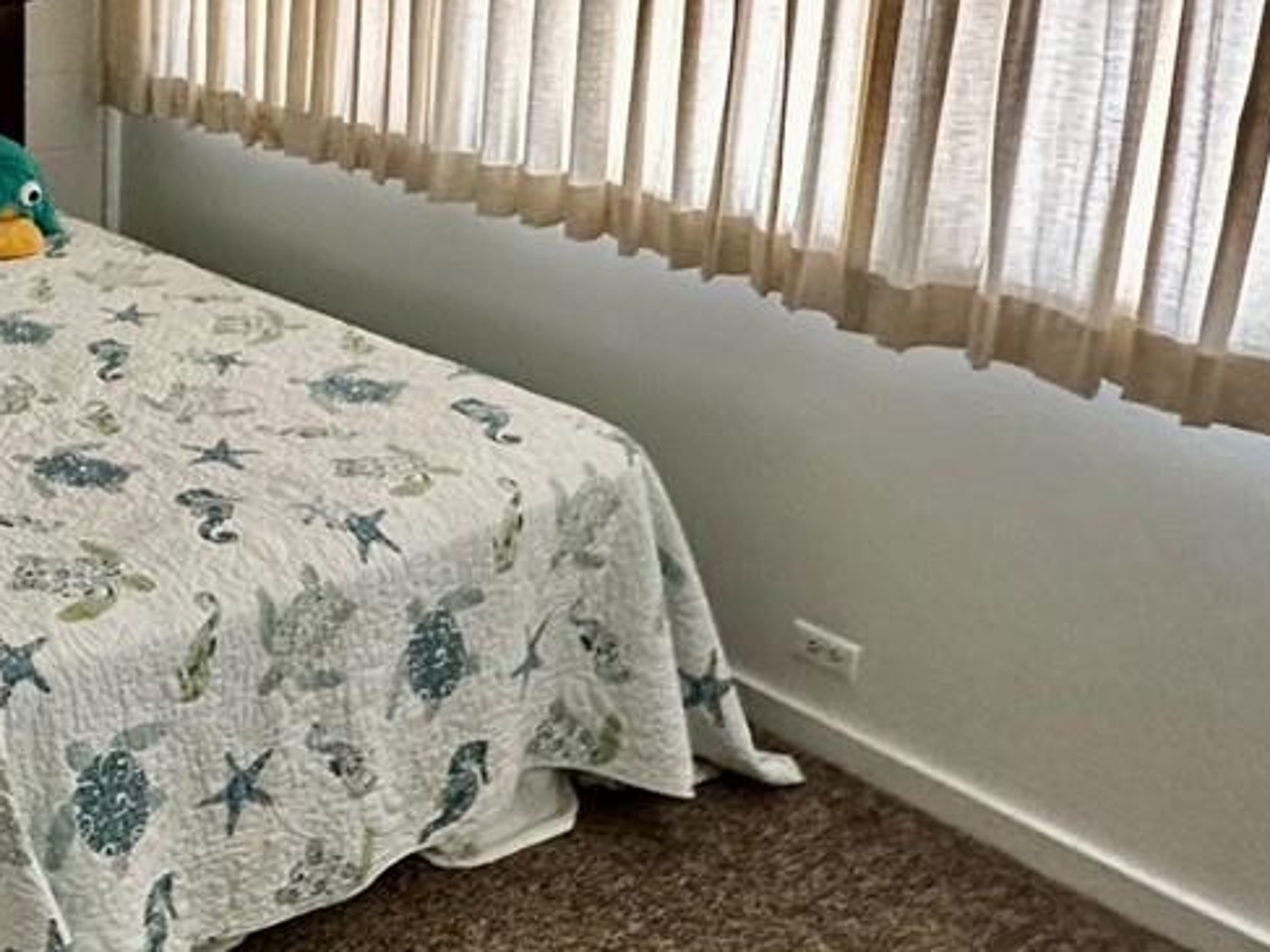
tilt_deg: -13.5
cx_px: 13
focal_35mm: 46
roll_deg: -0.2
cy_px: 164
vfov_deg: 30.6
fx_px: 1687
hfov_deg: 37.1
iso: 640
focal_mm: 2.22
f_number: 2.2
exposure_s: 1/60
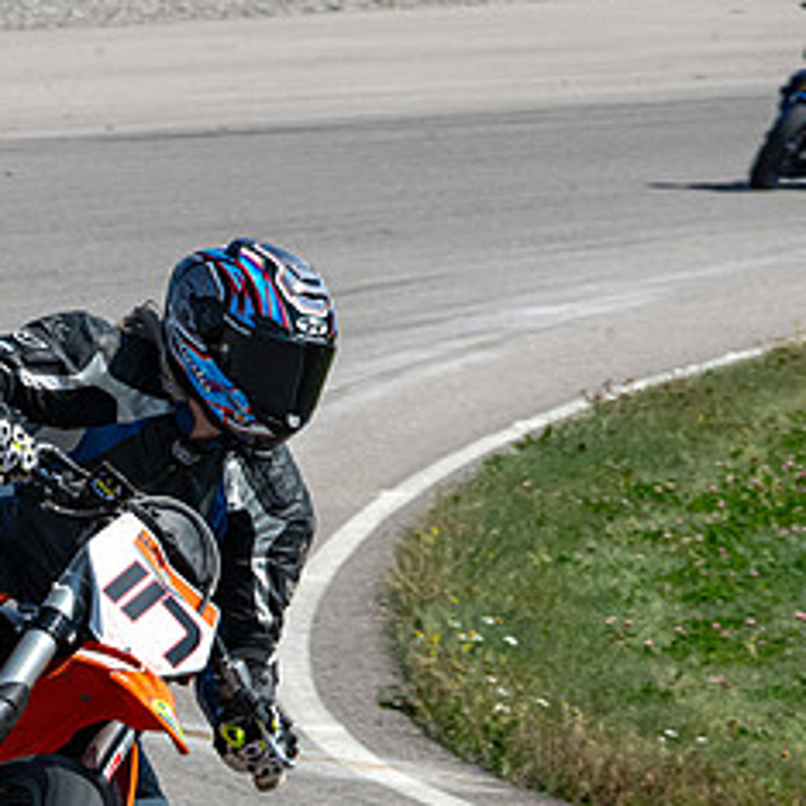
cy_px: 786
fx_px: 14594
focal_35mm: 554
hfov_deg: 3.2
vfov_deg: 3.2
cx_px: -72
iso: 640
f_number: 16
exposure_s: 1/800
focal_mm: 200
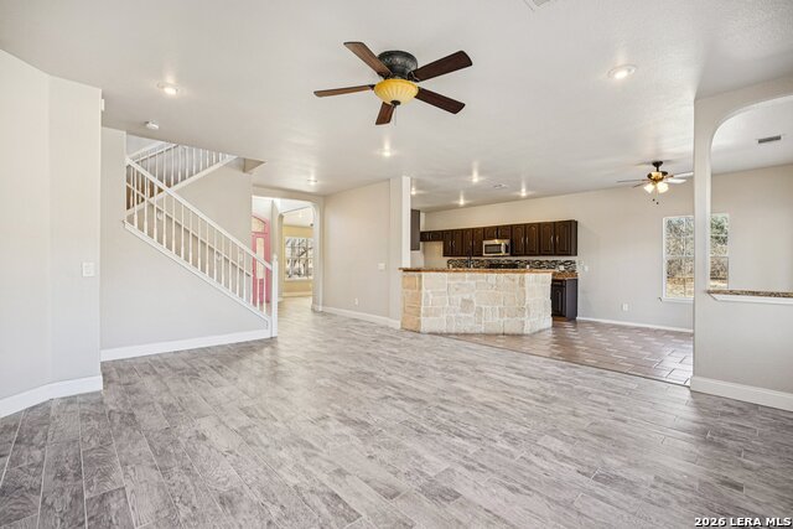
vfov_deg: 72.1
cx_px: 396
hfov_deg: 95.0
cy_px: 264
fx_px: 364
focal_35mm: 16
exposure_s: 1/30
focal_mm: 16.5
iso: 400
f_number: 8
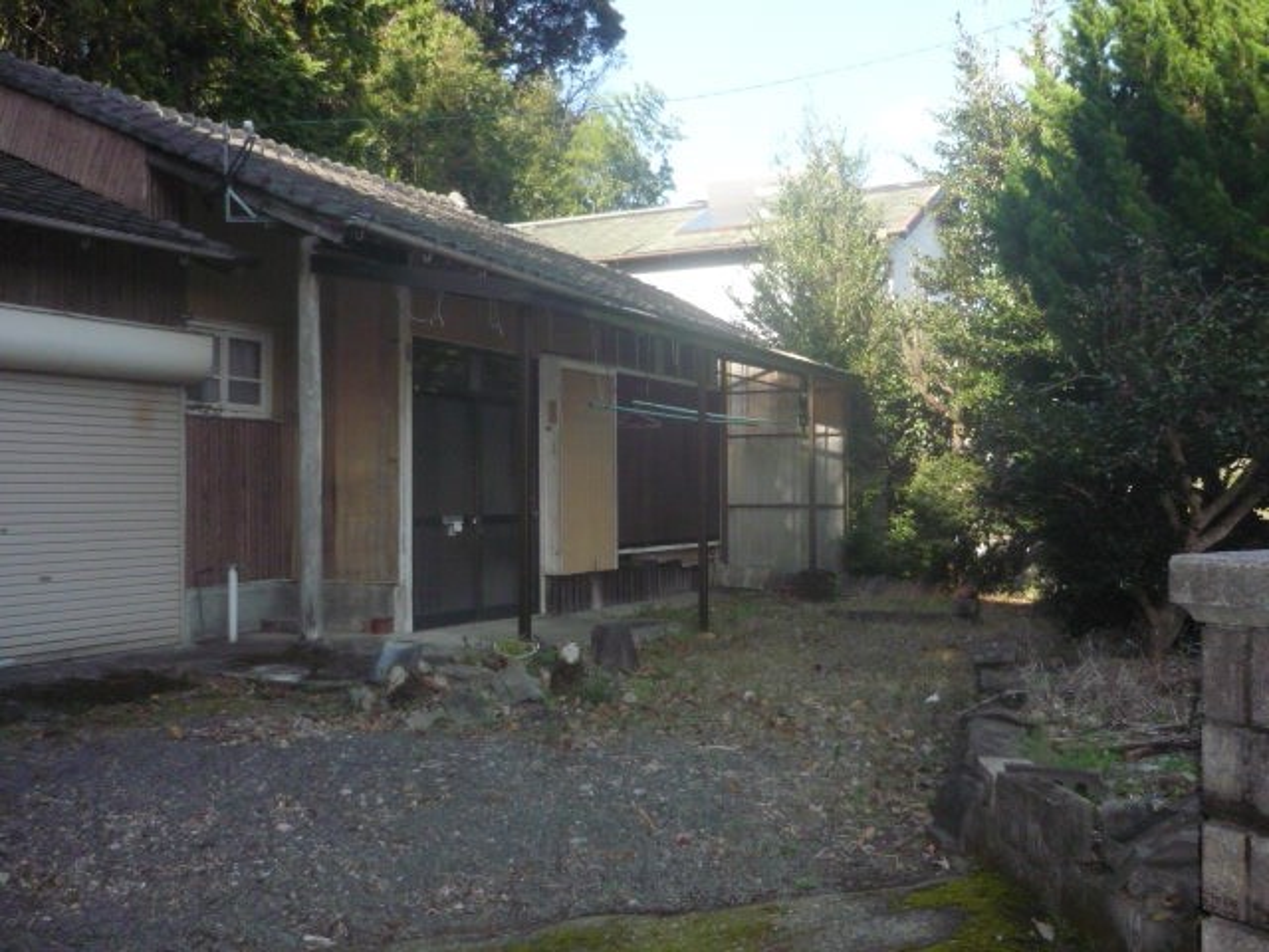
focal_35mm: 33
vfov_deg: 42.9
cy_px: 476
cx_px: 634
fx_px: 1210
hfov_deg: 55.4
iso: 400
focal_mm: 5.5
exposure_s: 1/1000
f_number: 2.8
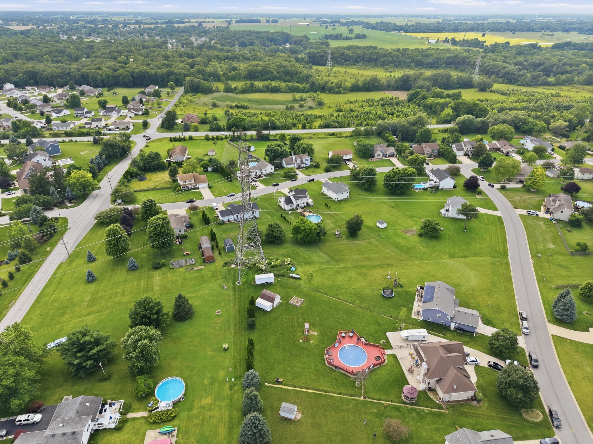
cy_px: 222
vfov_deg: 56.8
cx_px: 296
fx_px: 411
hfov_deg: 71.6
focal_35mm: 24
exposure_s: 1/2500
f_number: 1.8
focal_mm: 8.7
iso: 350
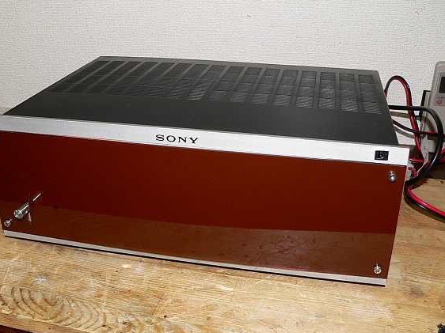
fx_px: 527
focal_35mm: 41
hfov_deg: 45.7
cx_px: 195
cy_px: 159
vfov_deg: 35.1
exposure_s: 1/30
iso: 100
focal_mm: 6
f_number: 2.8
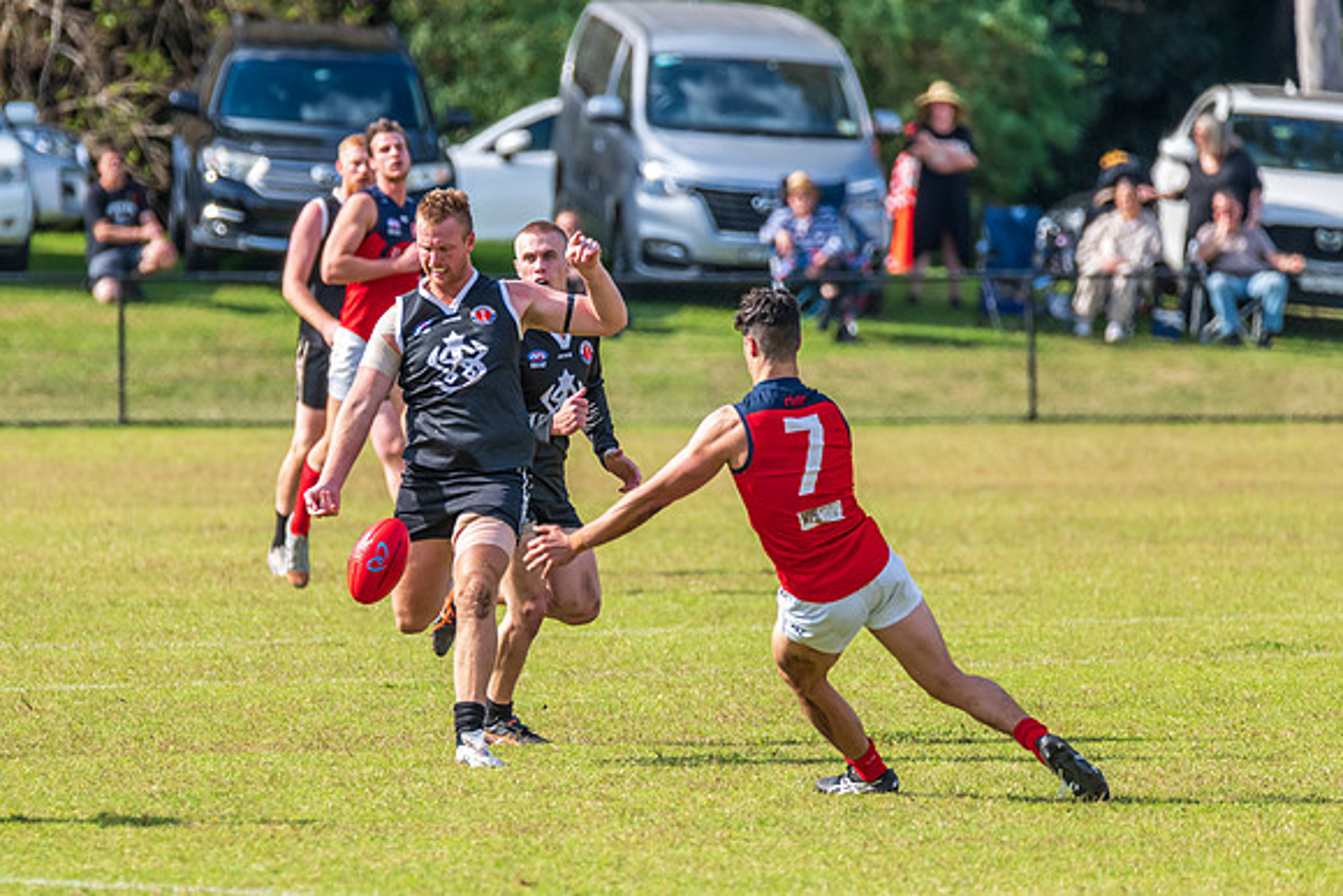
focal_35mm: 575
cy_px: 411
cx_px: 500
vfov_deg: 2.4
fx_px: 21444
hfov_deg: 3.6
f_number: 7.1
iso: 800
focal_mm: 450
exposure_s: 1/1600
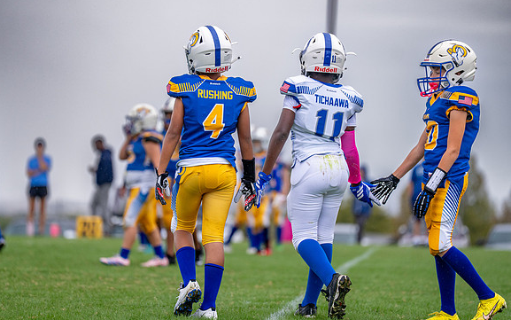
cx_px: 226
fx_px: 3246
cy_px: 148
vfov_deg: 5.6
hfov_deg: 9.0
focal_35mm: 233
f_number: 2.8
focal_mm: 200
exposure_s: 1/1600
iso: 500
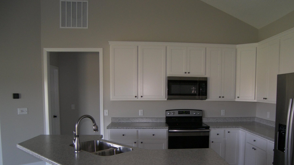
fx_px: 234
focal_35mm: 30
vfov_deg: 38.3
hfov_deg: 64.0
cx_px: 168
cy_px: 115
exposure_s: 1/30
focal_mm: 5
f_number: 2.8
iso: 100
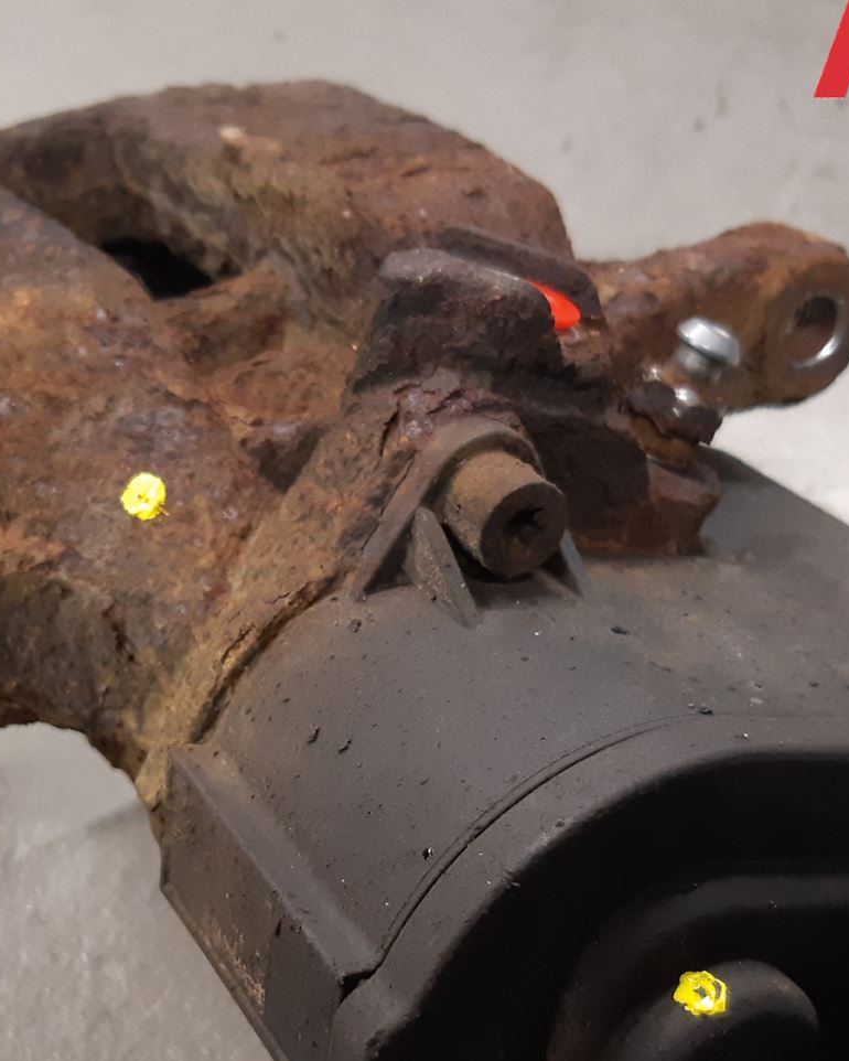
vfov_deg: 34.2
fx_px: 1696
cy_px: 759
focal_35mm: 54
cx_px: 362
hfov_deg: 28.1
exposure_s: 1/50
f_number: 1.7
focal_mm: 3.93
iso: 200
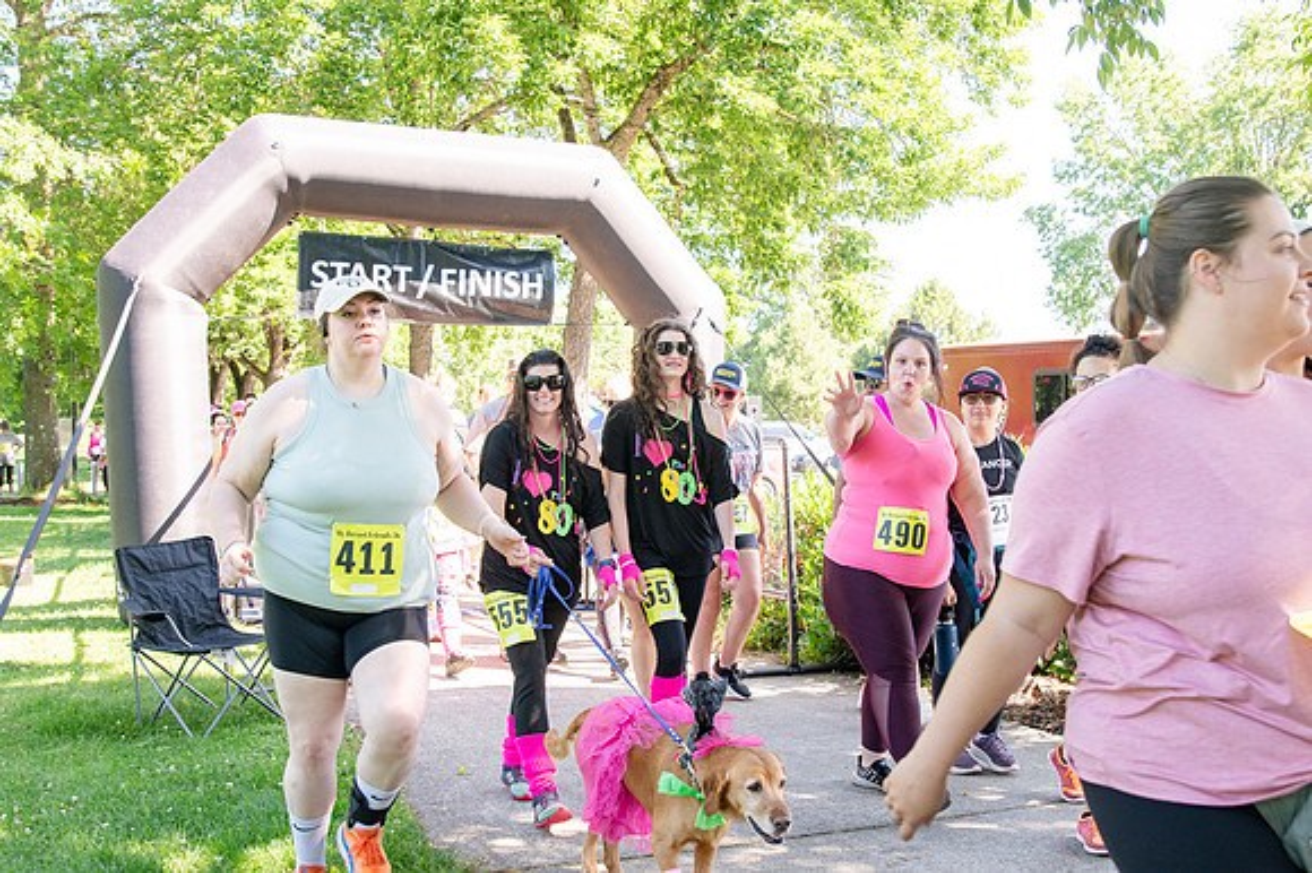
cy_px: 436
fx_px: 1311
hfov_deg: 53.2
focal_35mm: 36
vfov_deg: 36.8
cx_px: 656
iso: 500
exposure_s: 1/400
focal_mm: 24
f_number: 3.5
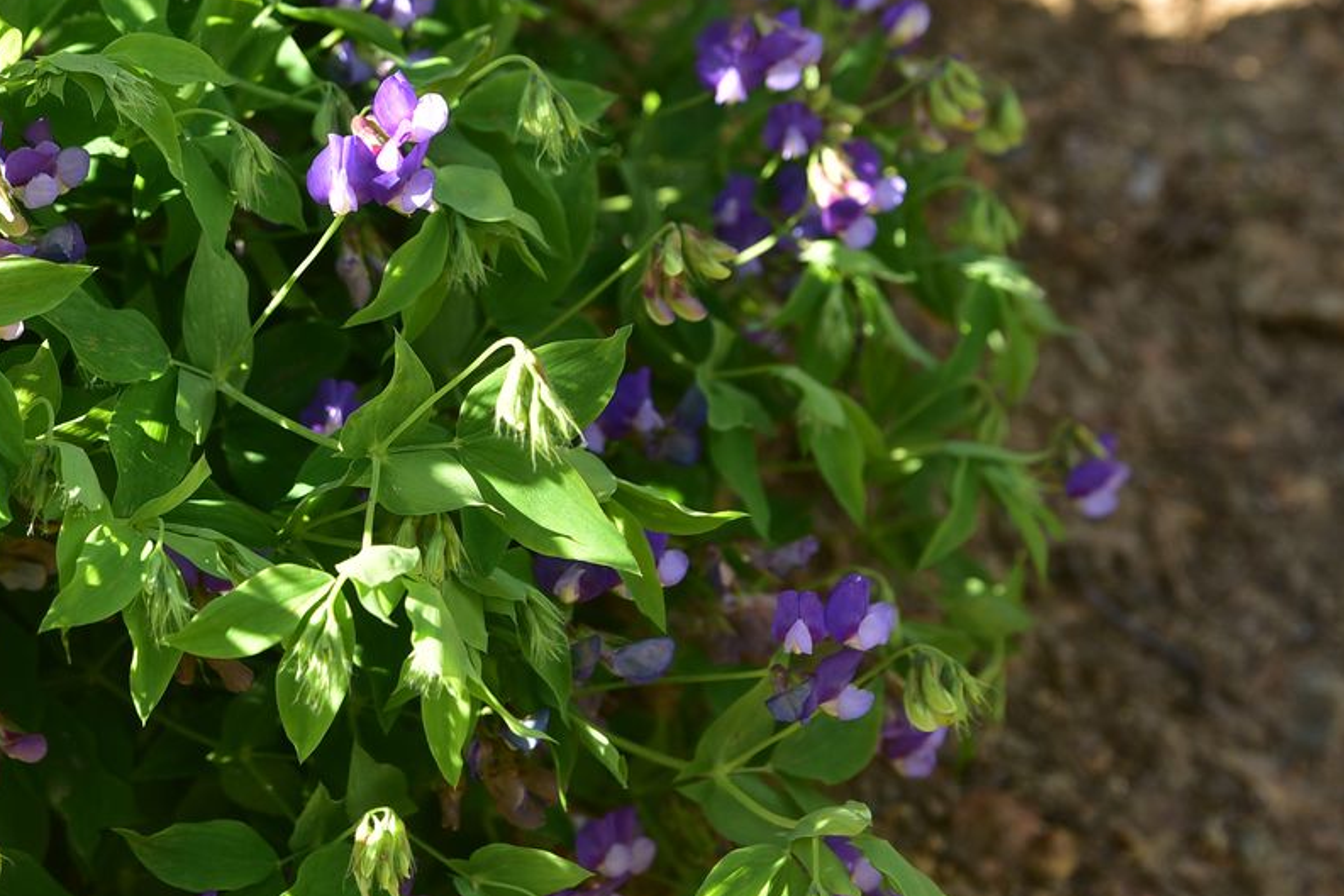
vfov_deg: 16.5
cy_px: 165
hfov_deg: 24.5
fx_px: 3062
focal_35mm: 82
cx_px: 378
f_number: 6.3
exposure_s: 1/125
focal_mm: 50
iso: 160
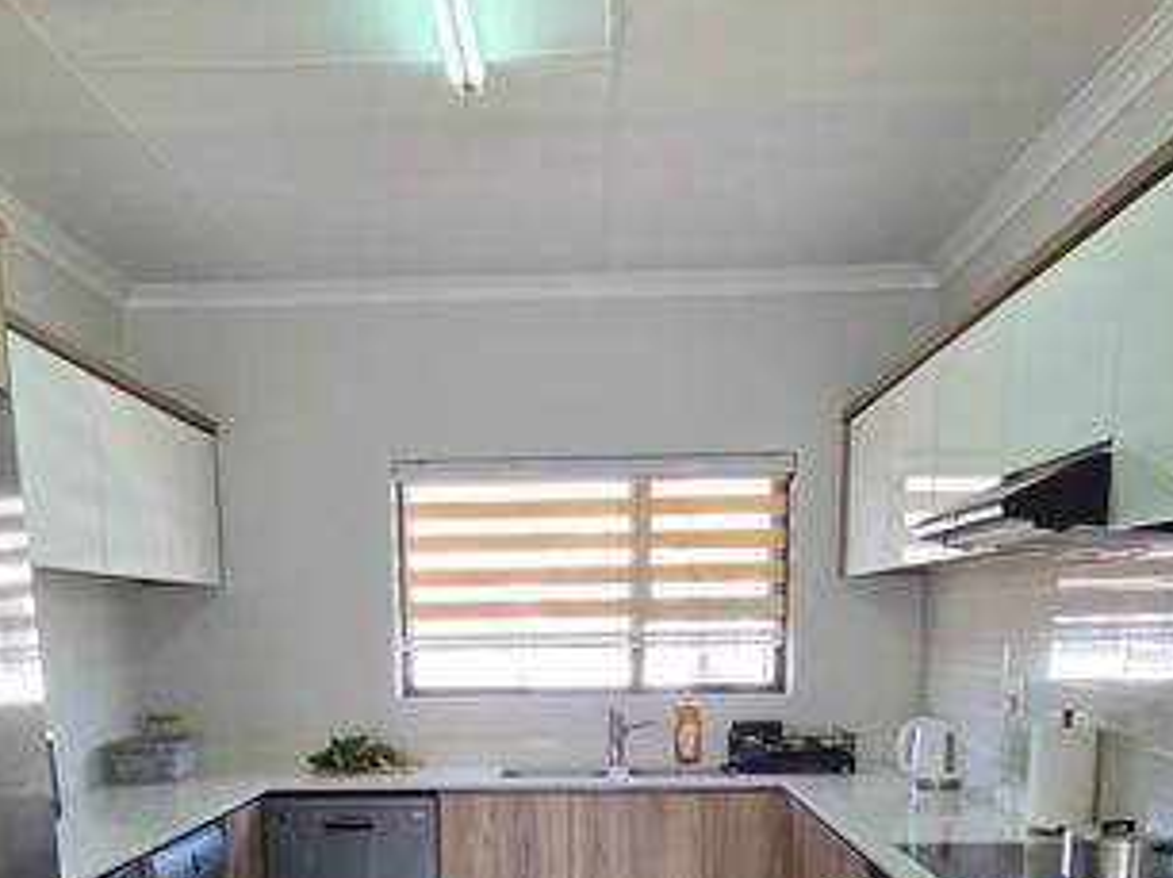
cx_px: 540
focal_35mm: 34
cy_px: 859
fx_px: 1151
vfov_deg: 37.7
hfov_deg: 53.9
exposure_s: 1/359
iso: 250
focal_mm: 2.2
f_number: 1.9
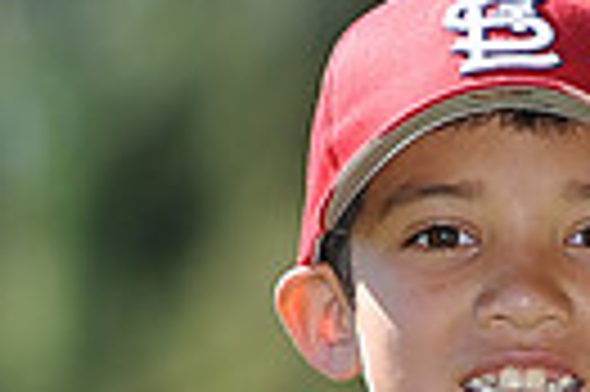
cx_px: 491
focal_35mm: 730
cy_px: 586
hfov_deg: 2.8
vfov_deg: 1.9
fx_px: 11949
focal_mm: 165
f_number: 4.5
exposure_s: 1/640
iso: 200
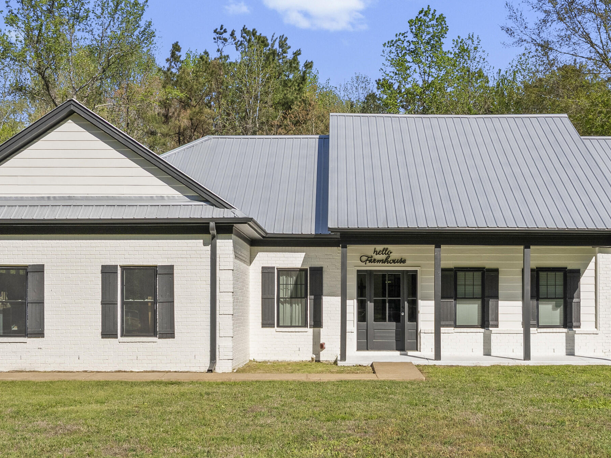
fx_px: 794
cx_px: 339
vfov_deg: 32.2
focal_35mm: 45
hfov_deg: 42.0
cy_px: 236
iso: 800
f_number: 9
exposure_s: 1/800
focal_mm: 29
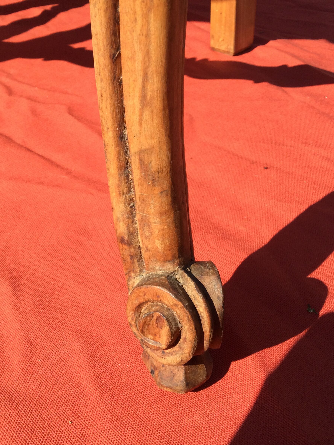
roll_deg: -1.2
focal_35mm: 43
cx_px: 160
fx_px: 553
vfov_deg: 43.8
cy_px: 224
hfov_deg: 33.6
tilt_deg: -35.2
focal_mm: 3.3
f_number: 2.4
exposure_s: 1/494
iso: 25
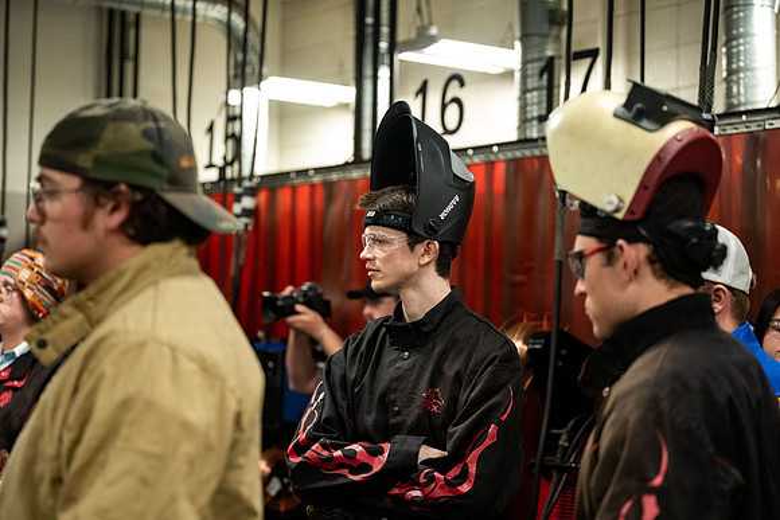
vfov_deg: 18.3
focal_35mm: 75
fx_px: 1617
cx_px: 368
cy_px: 243
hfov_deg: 27.1
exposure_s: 1/640
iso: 4000
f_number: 2.8
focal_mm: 70
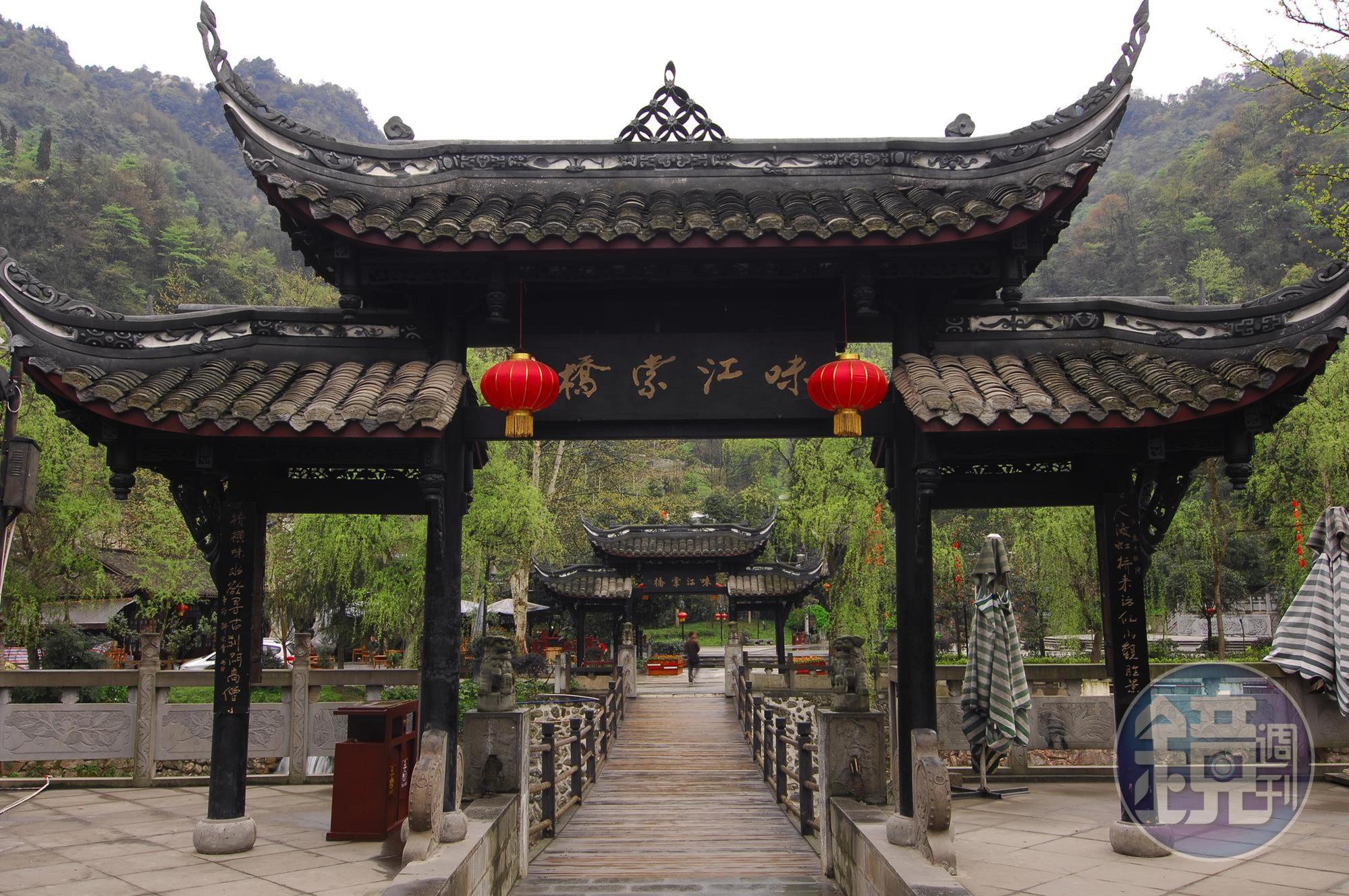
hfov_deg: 57.3
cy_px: 448
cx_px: 674
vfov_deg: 39.9
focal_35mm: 33
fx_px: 1235
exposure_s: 1/3
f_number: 9
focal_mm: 22
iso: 100
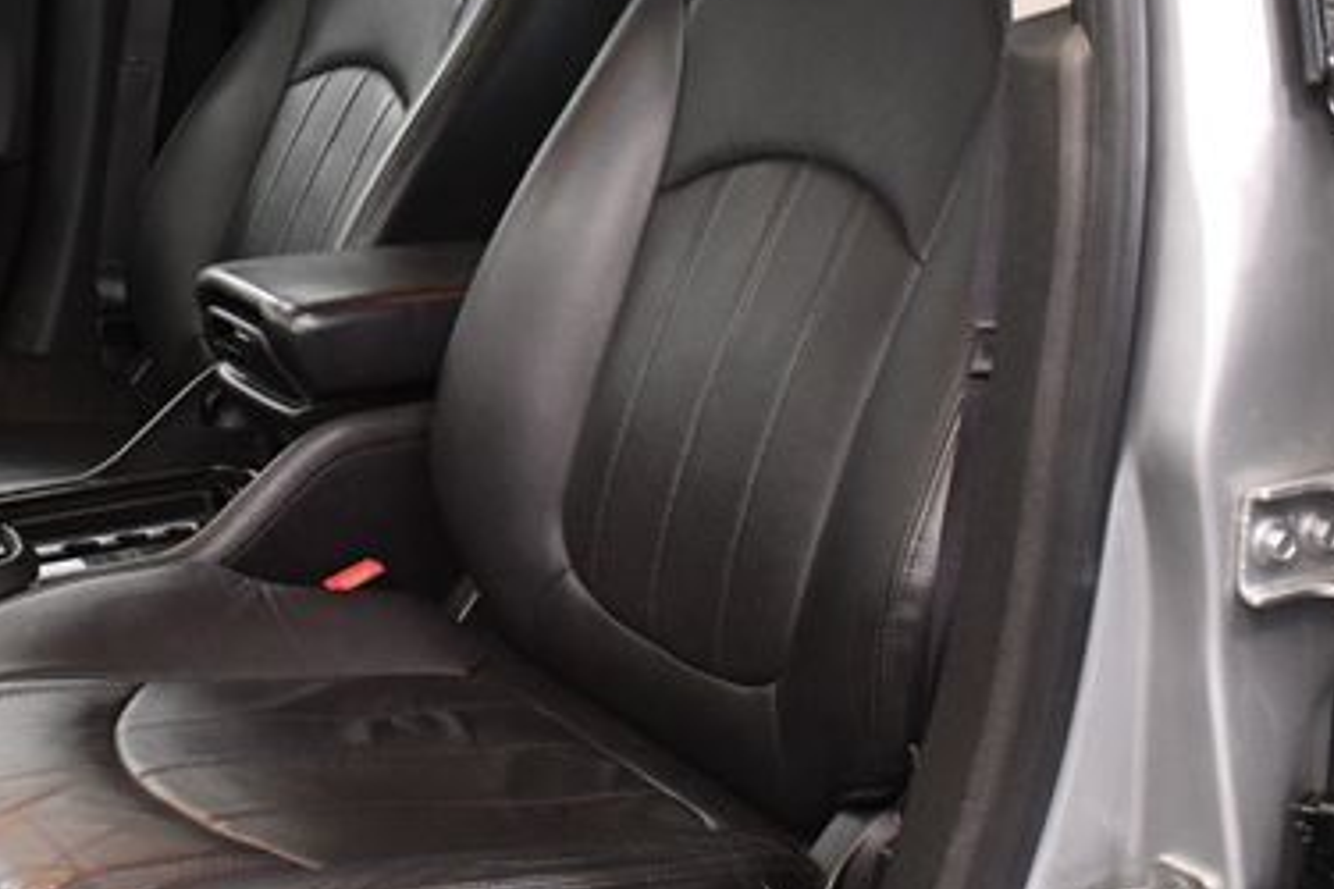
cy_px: 245
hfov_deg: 34.2
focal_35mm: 58
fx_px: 2149
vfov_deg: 23.2
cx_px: 448
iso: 3200
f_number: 3.8
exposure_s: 1/100
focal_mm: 23
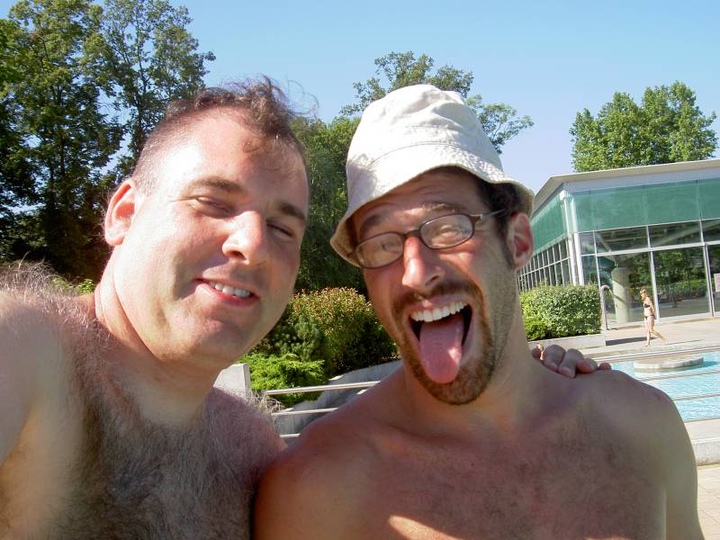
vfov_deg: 36.8
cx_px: 360
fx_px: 811
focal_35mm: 39
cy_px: 270
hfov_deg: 47.9
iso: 100
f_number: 4.7
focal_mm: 8
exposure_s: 1/250
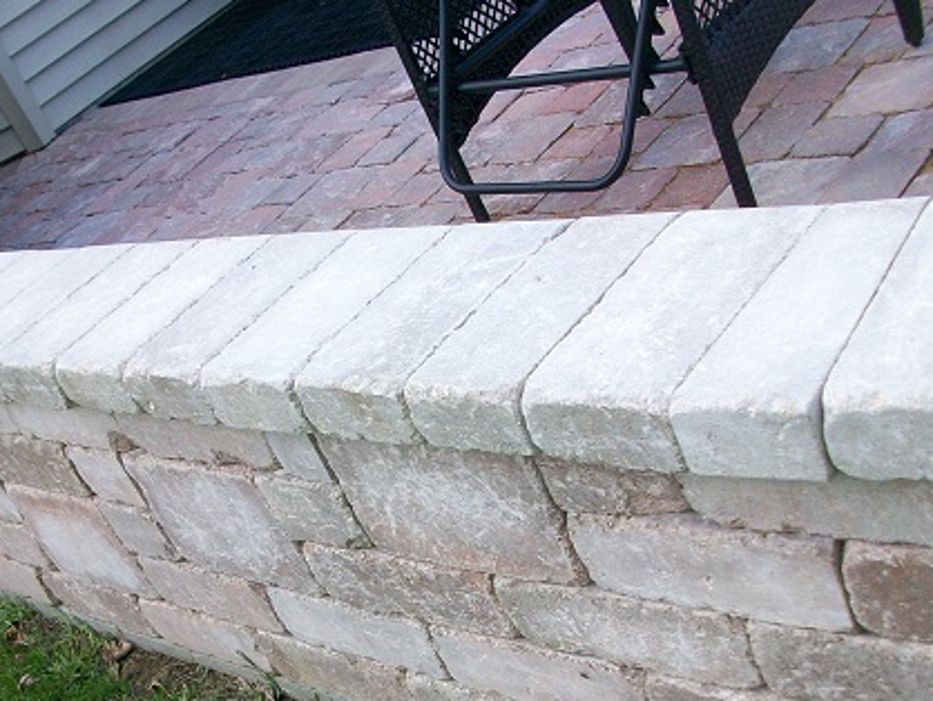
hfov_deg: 36.6
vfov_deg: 27.8
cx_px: 362
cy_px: 500
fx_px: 1402
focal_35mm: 52
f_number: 2.8
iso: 80
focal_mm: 5.7
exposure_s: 1/254
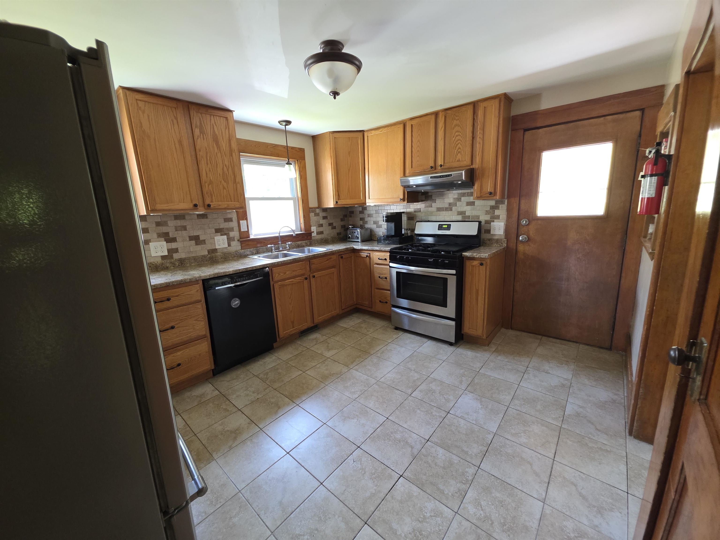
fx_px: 270
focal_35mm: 13
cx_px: 360
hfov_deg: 106.2
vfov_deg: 89.9
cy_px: 270
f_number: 1.9
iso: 320
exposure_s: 1/60
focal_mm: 2.2
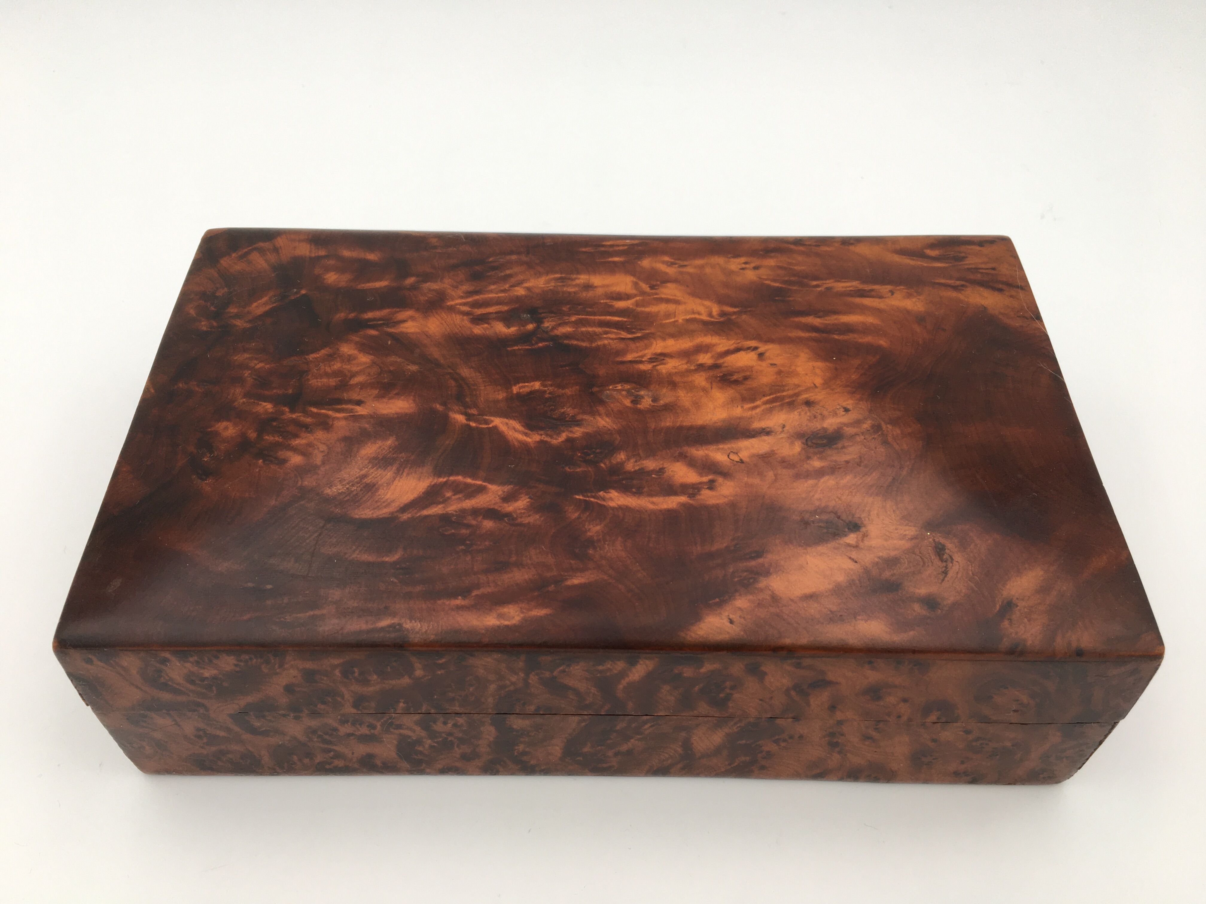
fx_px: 1010
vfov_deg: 48.2
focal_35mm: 29
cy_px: 452
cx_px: 603
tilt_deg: -49.4
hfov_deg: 61.7
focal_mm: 4.15
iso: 40
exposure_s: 1/100
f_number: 2.2
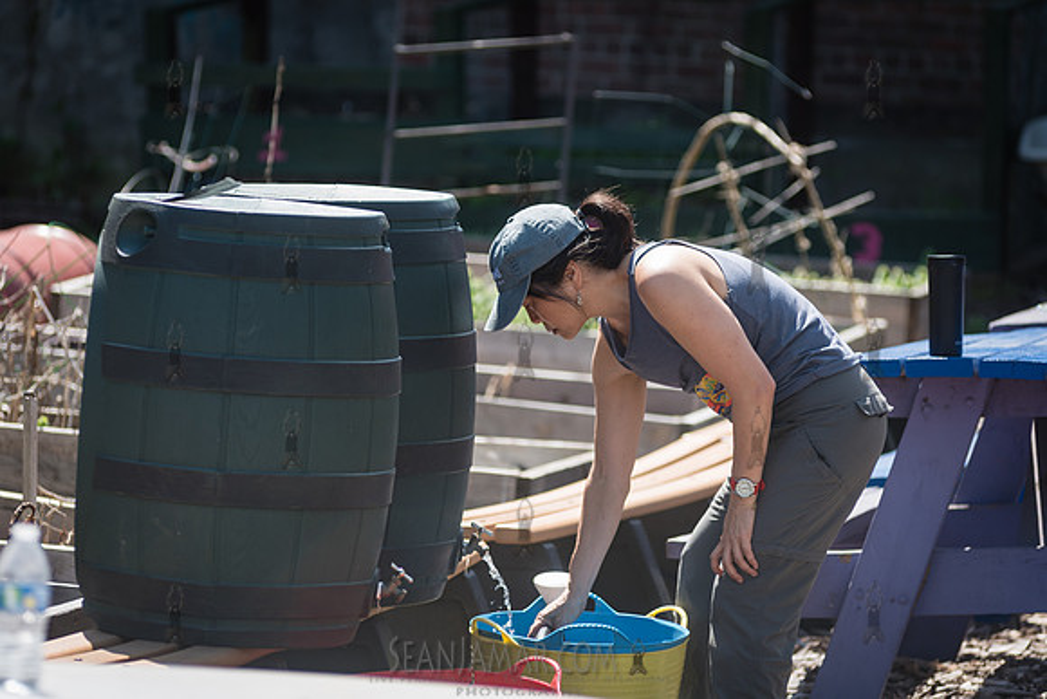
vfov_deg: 7.2
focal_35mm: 191
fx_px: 5542
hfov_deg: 10.8
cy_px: 307
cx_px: 543
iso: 100
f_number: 4
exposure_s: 1/500
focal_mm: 170
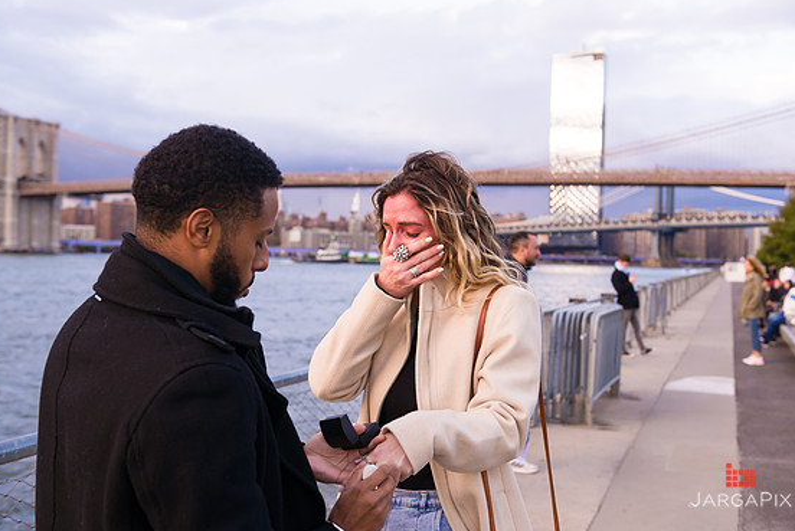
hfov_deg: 46.4
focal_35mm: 42
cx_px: 410
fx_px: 928
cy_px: 260
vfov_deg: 31.9
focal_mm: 40
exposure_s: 1/200
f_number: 4
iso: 250
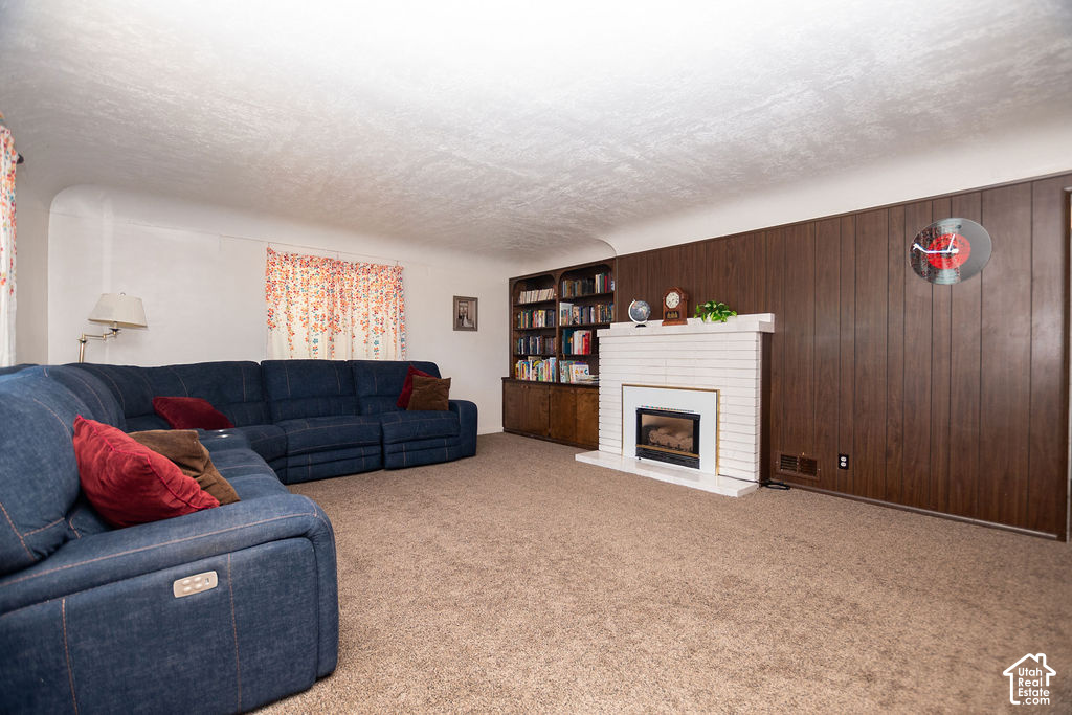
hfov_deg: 100.4
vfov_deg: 77.3
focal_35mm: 15
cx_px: 536
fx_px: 447
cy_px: 358
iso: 400
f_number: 3.5
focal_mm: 10
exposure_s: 1/200
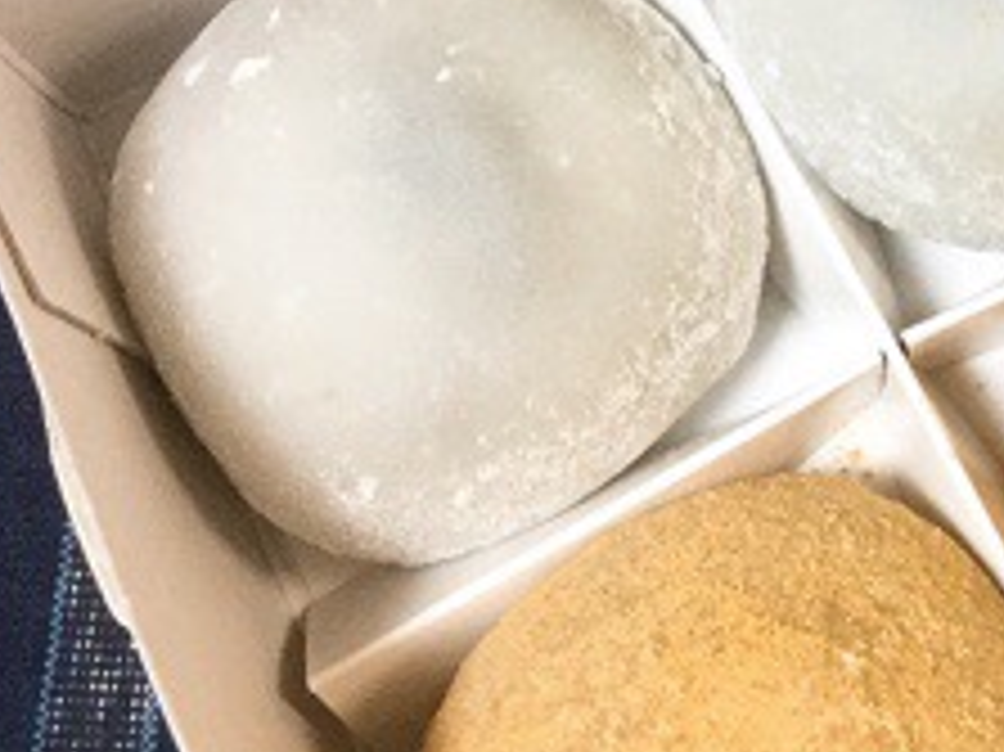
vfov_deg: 16.4
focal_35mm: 89
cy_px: 135
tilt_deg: -76.0
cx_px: 1081
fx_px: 2580
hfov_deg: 21.0
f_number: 2.4
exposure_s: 1/30
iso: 100
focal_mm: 3.3
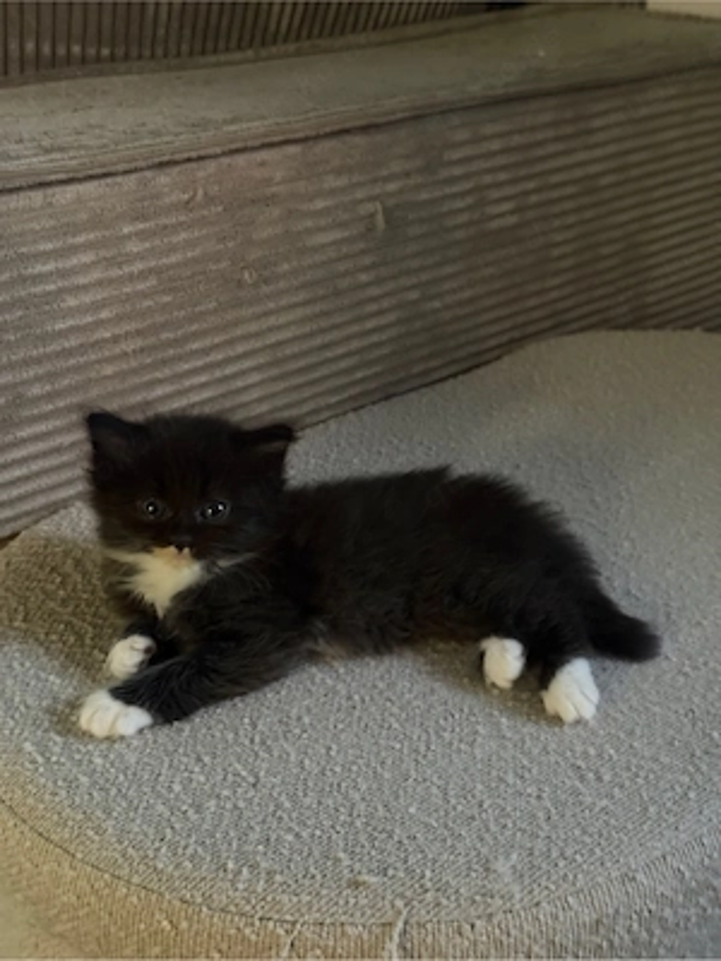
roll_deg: -1.9
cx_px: 360
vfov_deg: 39.7
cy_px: 480
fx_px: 1333
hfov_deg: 30.3
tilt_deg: -25.9
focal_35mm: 48
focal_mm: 6.76
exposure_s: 1/18
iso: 800
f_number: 1.78
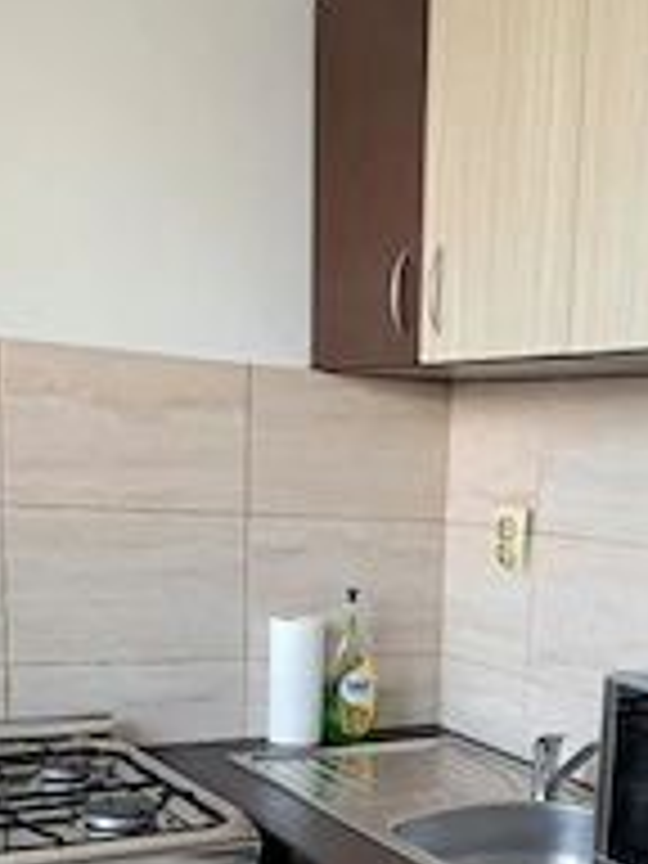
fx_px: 1248
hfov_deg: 28.7
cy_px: 738
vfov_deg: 36.4
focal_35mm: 50
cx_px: 477
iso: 320
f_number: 1.8
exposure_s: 1/50
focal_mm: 5.23
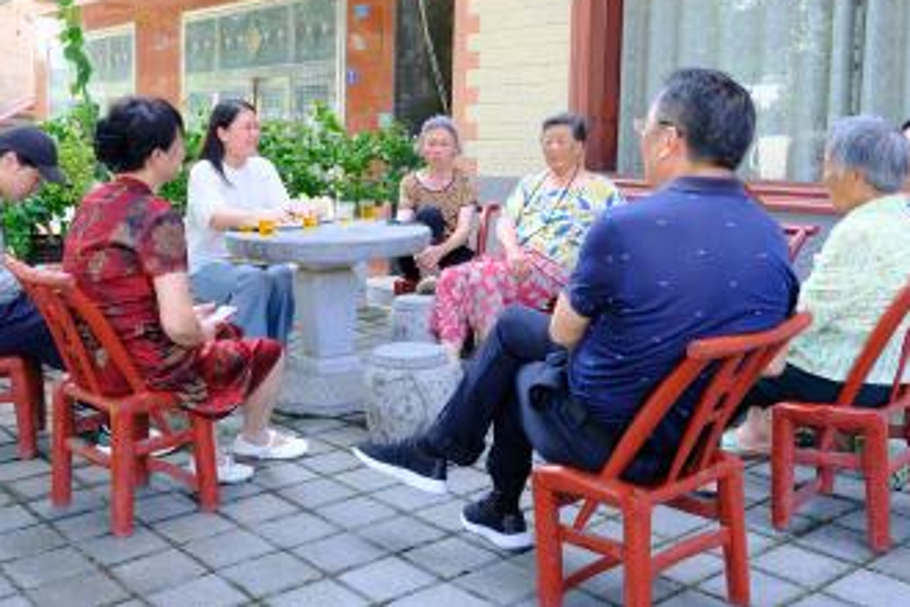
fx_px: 1011
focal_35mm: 40
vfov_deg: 33.3
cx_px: 414
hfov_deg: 48.4
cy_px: 241
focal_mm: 22.3
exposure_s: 1/150
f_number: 4
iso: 320
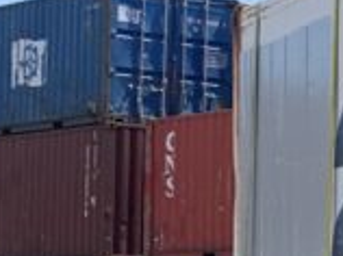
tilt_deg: +6.4
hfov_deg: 9.4
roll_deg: -1.9
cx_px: 1014
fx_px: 1672
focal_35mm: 169
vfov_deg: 8.7
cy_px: 252
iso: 25
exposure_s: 1/1220
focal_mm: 4.25
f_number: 1.8
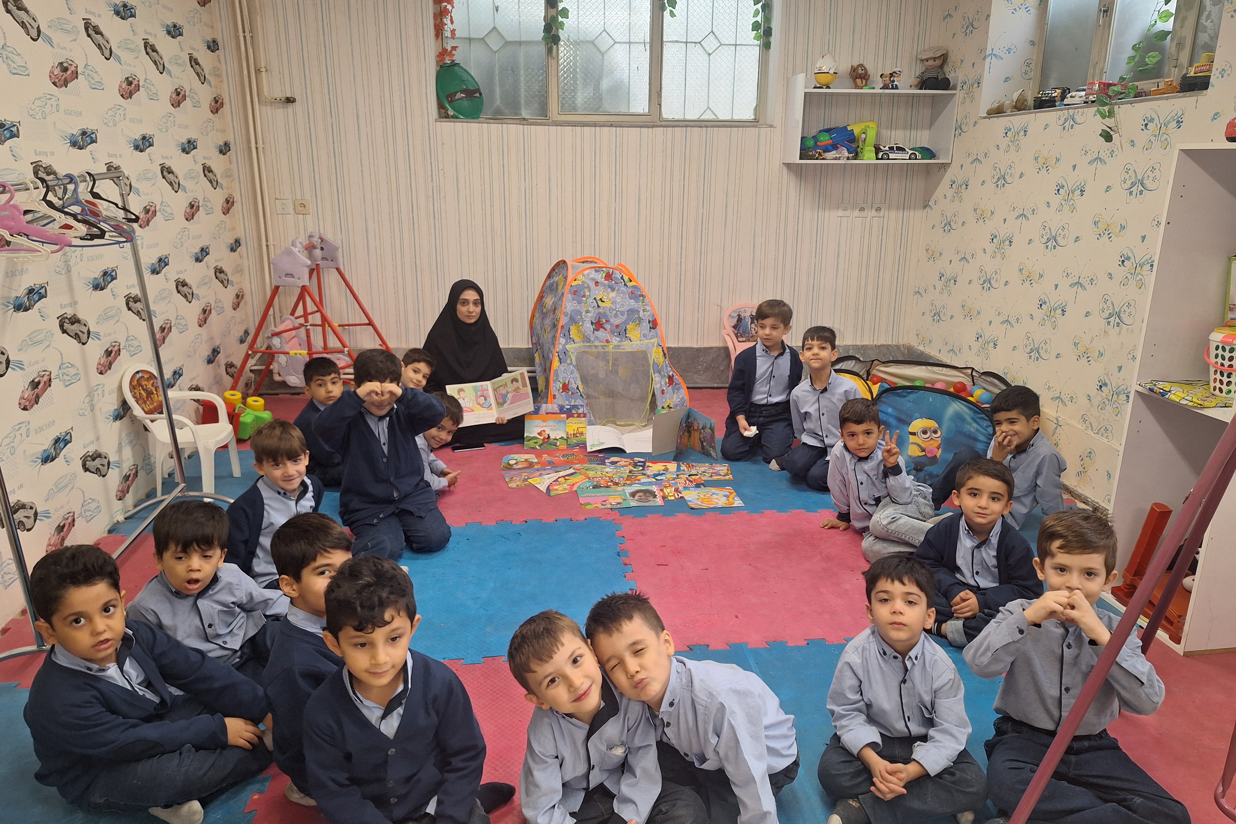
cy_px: 421
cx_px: 616
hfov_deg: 73.7
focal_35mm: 24
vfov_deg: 53.1
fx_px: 824
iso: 125
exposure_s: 1/50
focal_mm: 5.54
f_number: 1.8
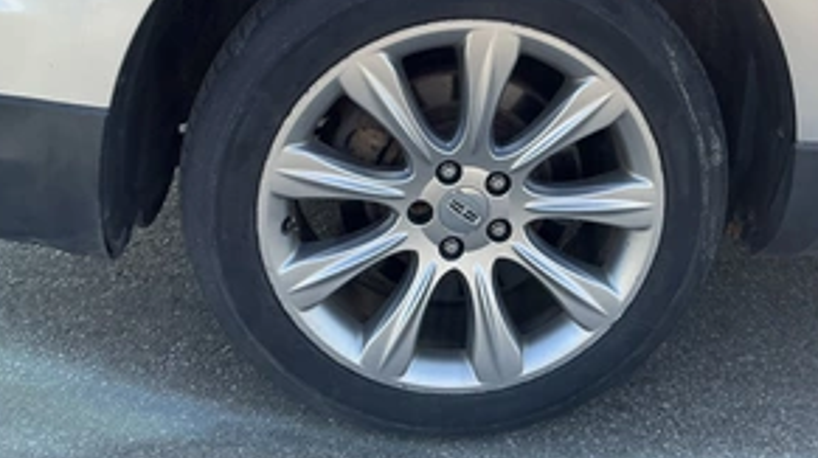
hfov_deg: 48.2
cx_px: 475
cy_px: 132
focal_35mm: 42
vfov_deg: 28.0
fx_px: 910
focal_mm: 3
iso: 25
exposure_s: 1/529
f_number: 1.8
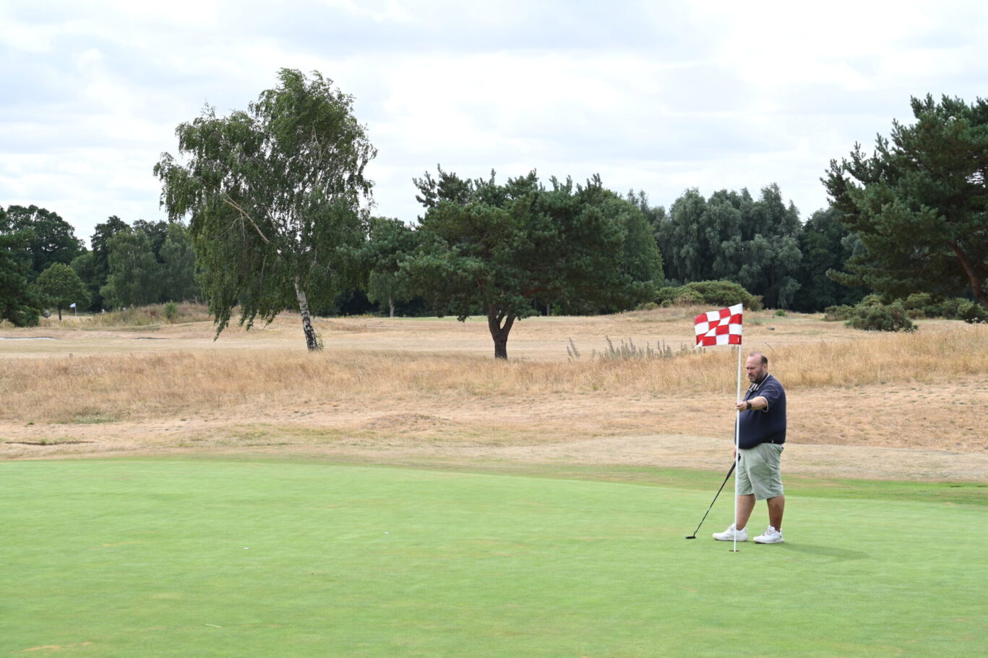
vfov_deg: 19.4
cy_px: 329
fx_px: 1920
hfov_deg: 28.9
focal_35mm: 70
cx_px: 494
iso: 200
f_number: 13
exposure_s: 1/100
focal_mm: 70
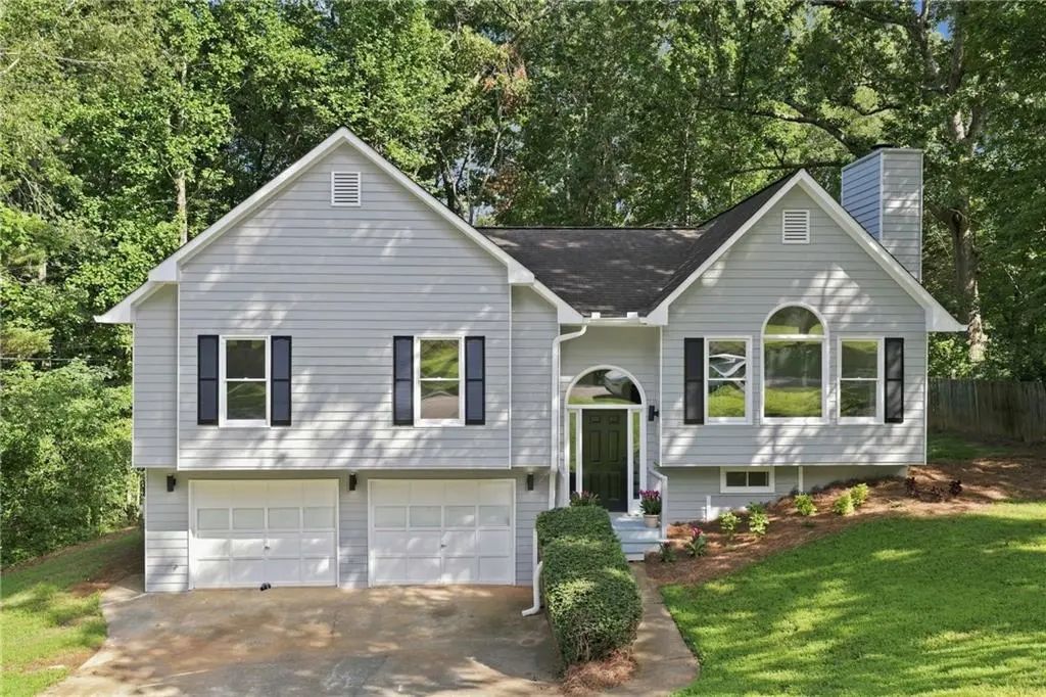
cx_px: 523
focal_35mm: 28
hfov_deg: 65.5
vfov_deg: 46.4
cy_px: 348
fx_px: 813
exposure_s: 1/200
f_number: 2.8
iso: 100
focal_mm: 14.4
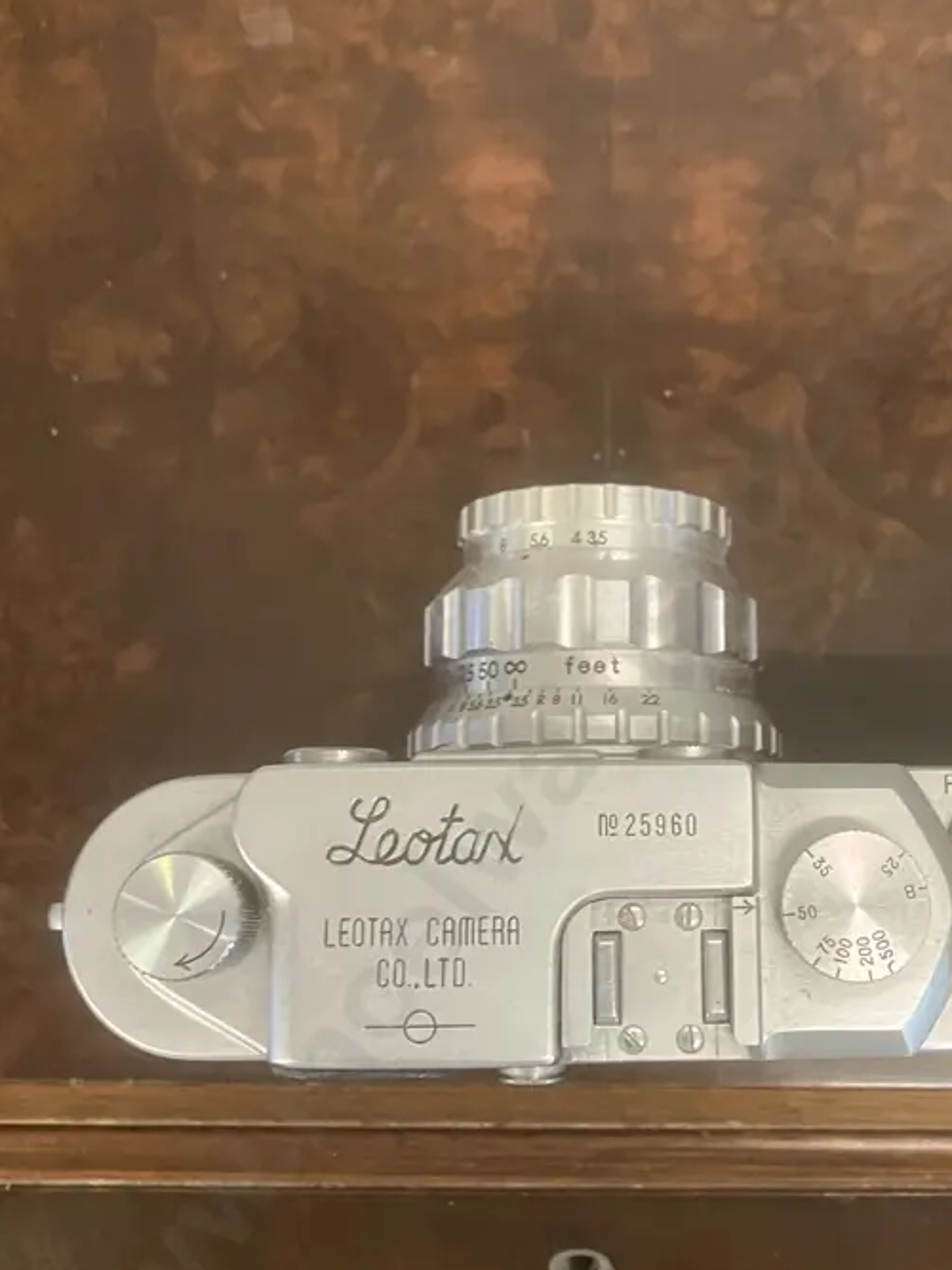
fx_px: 1577
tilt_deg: -79.2
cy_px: 636
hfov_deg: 33.2
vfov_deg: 43.9
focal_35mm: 43
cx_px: 653
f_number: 1.8
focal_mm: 3.99
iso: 320
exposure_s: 1/50
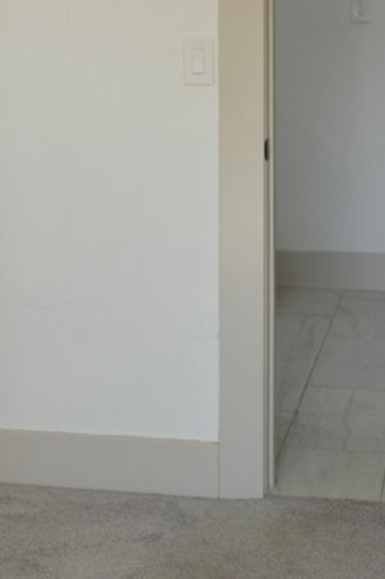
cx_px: 105
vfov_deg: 21.4
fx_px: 1495
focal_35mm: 93
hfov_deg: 14.6
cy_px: 46
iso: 400
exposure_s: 1/100
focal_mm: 26
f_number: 5
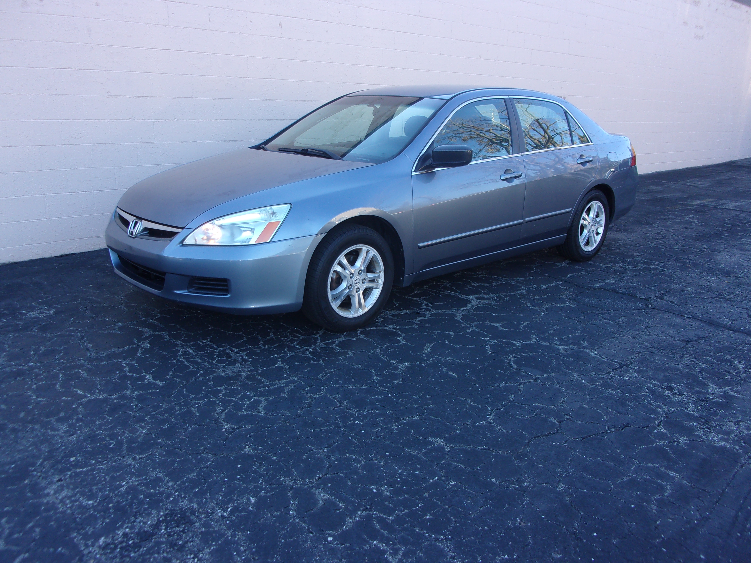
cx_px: 376
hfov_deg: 63.4
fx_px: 607
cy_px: 282
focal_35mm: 28
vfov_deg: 49.7
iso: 80
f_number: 3.9
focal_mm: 5.1
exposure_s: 1/85
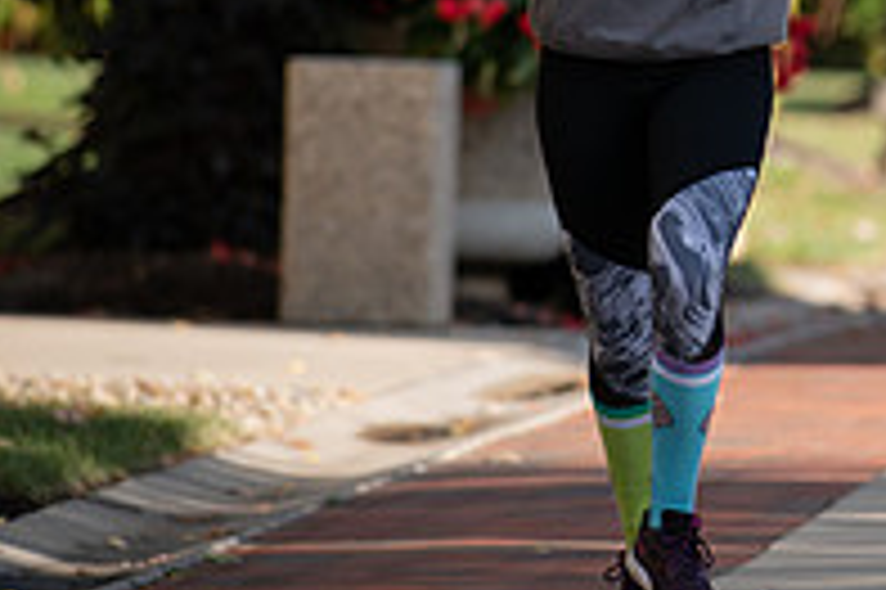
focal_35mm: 883
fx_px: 21713
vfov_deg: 1.6
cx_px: 1228
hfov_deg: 2.3
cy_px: -88
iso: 200
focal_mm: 300
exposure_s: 1/800
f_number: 4.5
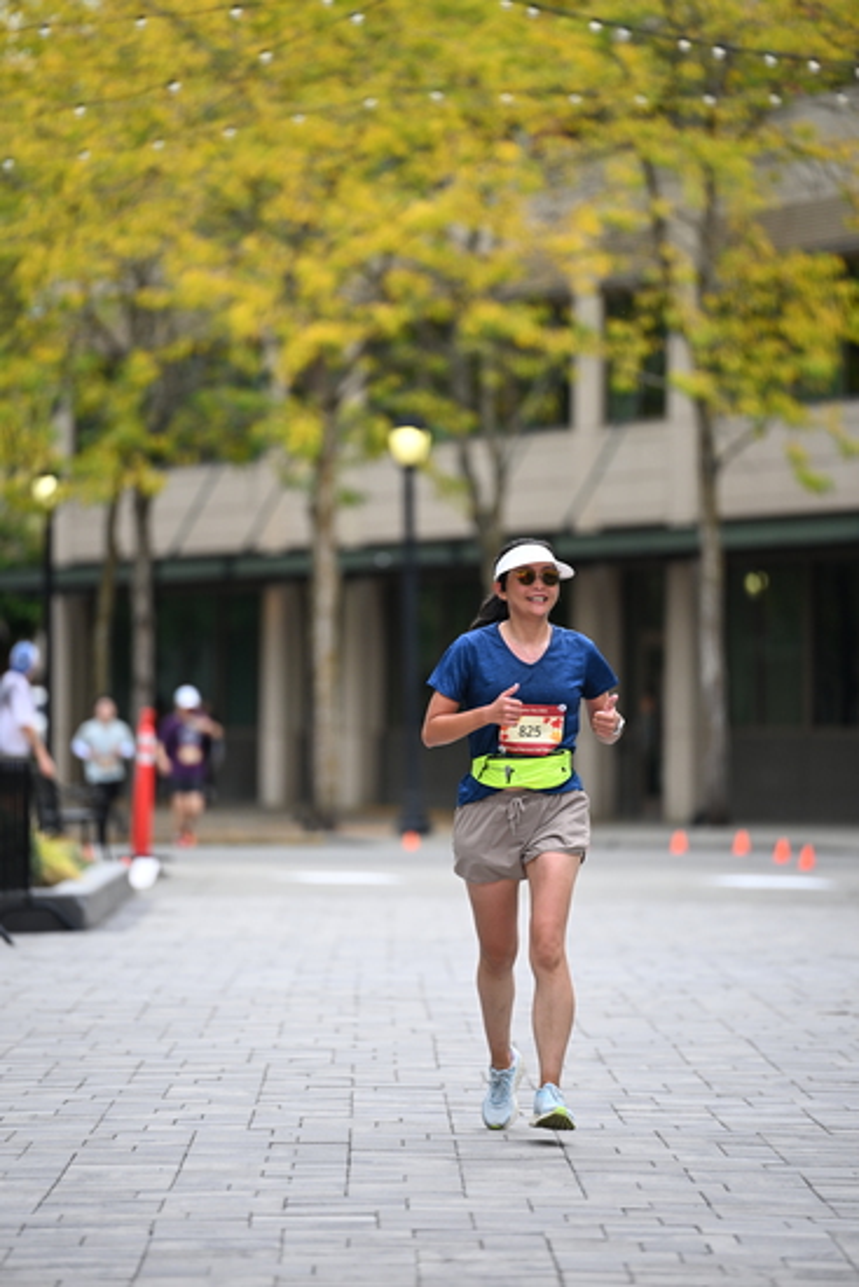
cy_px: 644
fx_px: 7153
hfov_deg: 6.9
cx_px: 430
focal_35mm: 200
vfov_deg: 10.3
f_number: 2.8
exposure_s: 1/2500
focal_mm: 200
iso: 640
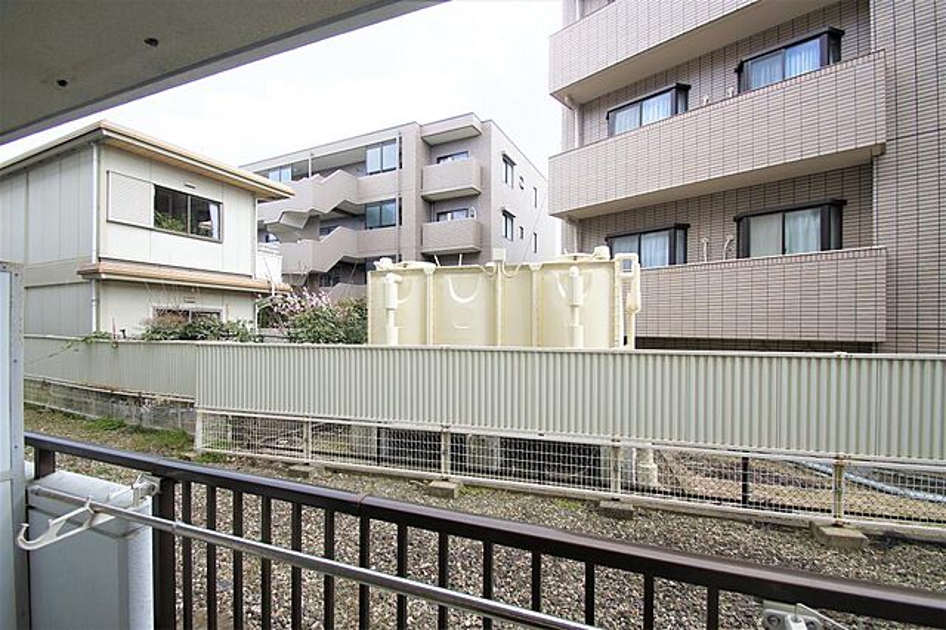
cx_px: 473
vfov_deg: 77.3
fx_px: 394
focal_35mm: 15
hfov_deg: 100.4
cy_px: 315
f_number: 5.6
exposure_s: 1/80
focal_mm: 10
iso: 100
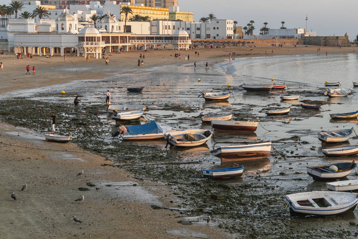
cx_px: 244
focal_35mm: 74
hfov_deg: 27.1
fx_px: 736
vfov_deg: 18.4
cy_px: 109
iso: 100
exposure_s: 1/40
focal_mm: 49
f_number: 4.5
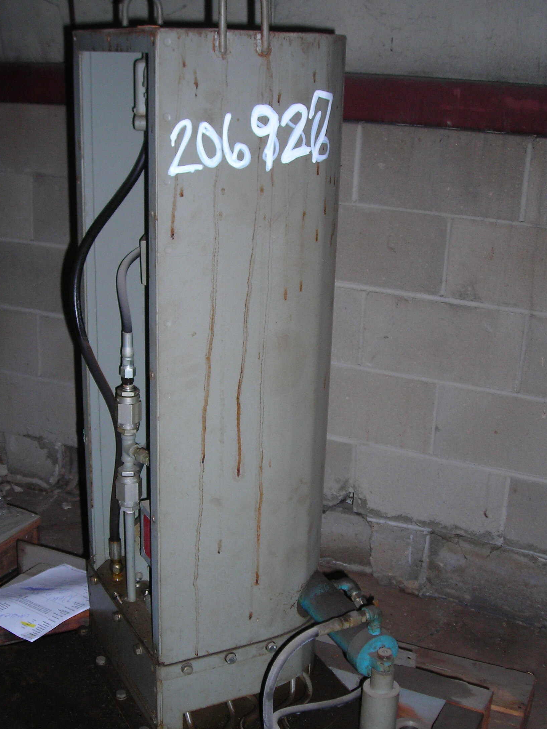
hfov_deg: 32.2
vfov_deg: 42.0
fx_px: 948
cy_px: 403
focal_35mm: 45
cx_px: 266
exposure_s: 1/60.1
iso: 93
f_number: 3.2
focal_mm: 6.3
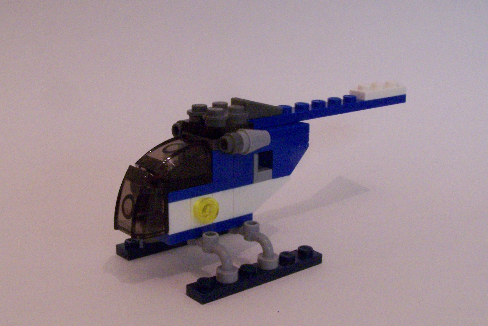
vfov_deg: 26.0
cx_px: 235
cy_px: 154
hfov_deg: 38.2
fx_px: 705
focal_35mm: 52
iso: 400
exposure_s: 1/8
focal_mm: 6.3
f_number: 8
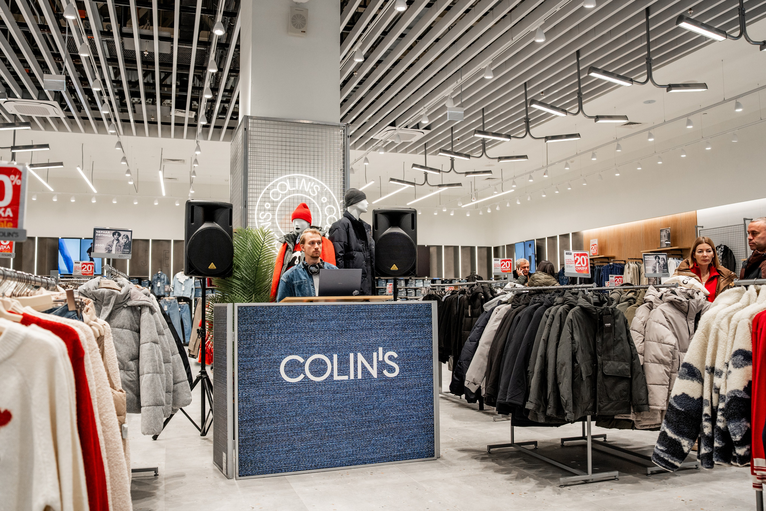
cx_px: 383
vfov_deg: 45.0
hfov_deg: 63.7
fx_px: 617
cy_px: 256
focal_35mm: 29
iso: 1250
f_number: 4
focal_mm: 28
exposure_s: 1/320
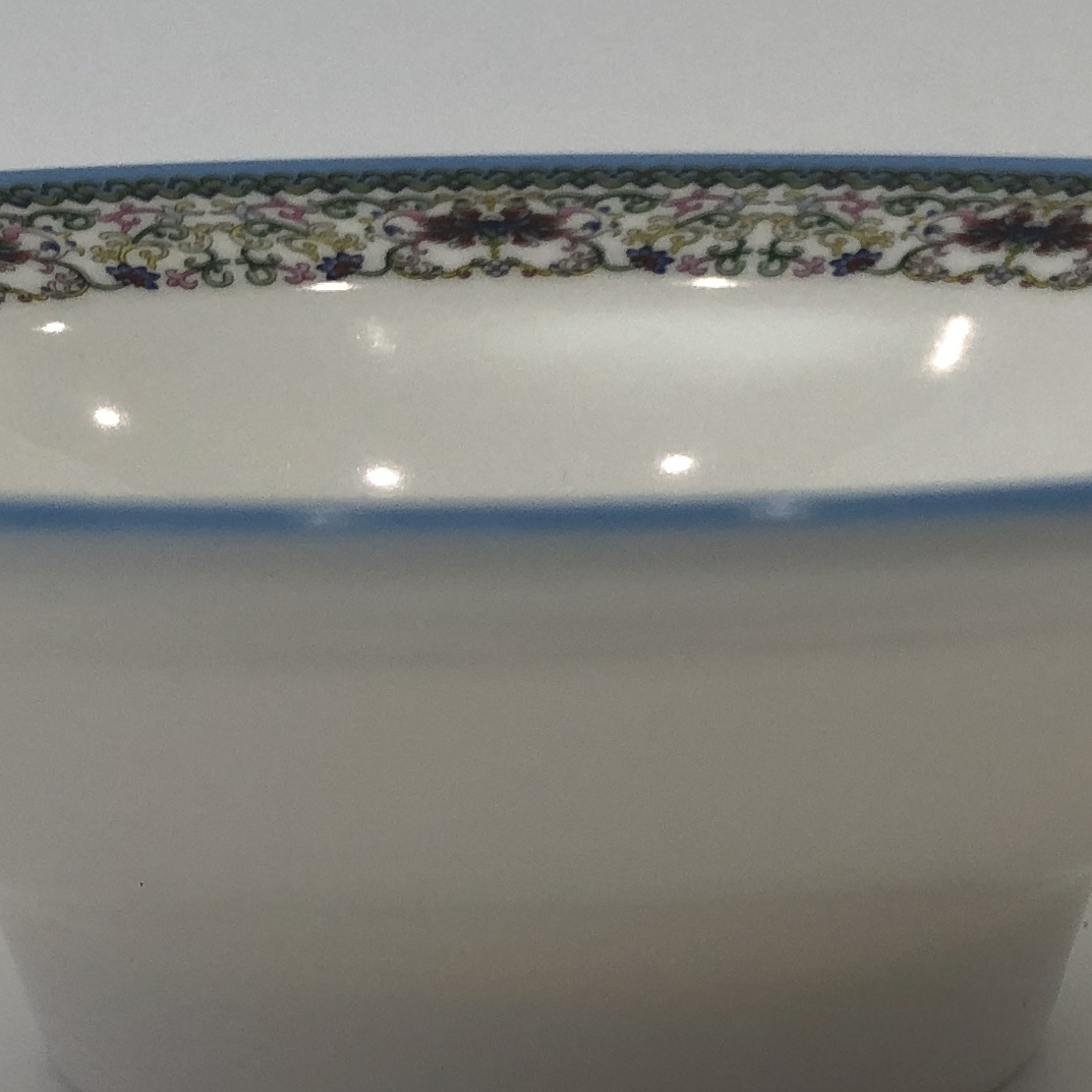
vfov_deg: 18.6
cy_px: 824
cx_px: 621
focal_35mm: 93
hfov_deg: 18.7
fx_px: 3319
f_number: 1.8
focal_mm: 4
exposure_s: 1/100
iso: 40
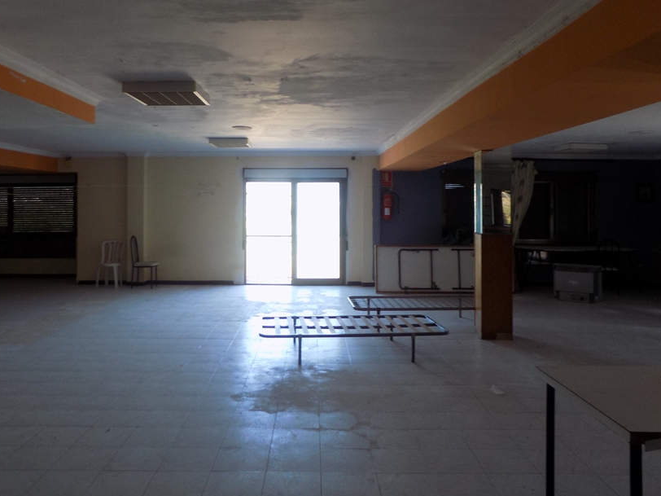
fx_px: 554
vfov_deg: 47.8
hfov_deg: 61.6
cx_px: 313
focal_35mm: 29
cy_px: 189
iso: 80
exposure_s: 1/30
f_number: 3.1
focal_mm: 4
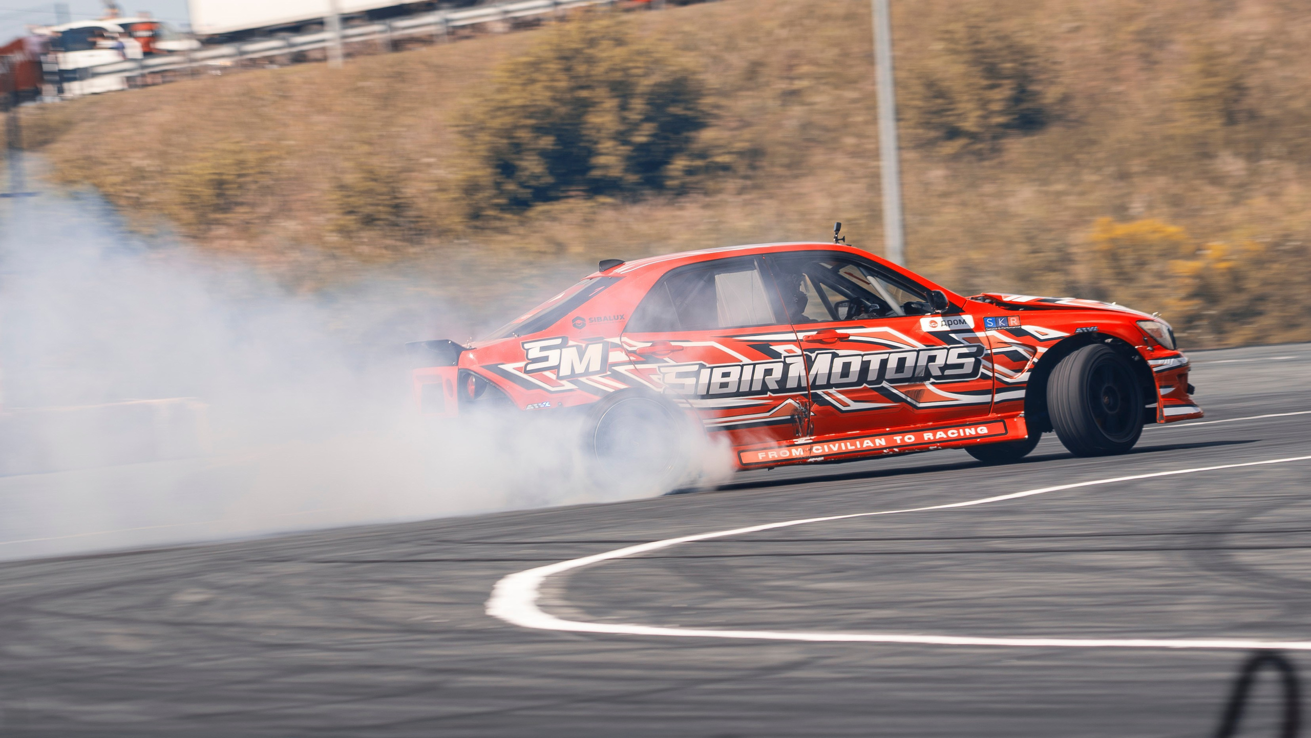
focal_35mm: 251
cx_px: 676
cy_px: 340
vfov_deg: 4.8
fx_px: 8743
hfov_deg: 8.6
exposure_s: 1/125
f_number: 9
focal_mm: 135
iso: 100
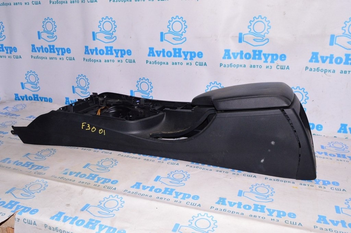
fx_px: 321
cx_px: 176
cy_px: 116
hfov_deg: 57.3
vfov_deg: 39.9
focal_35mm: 33
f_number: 8
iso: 1600
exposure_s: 1/200
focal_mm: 22
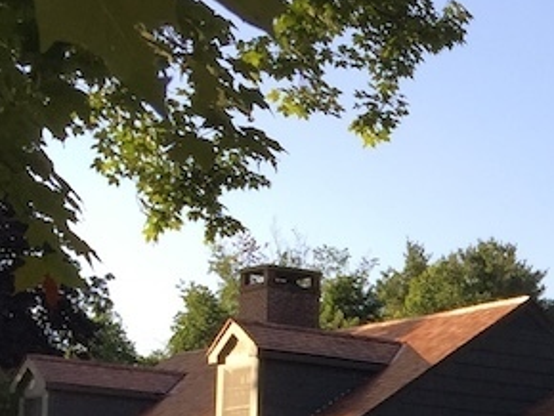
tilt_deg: +1.3
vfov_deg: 11.2
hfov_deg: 14.0
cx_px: 932
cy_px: 603
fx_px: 2050
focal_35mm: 128
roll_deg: -0.7
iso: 32
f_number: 2.2
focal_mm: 4.15
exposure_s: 1/549
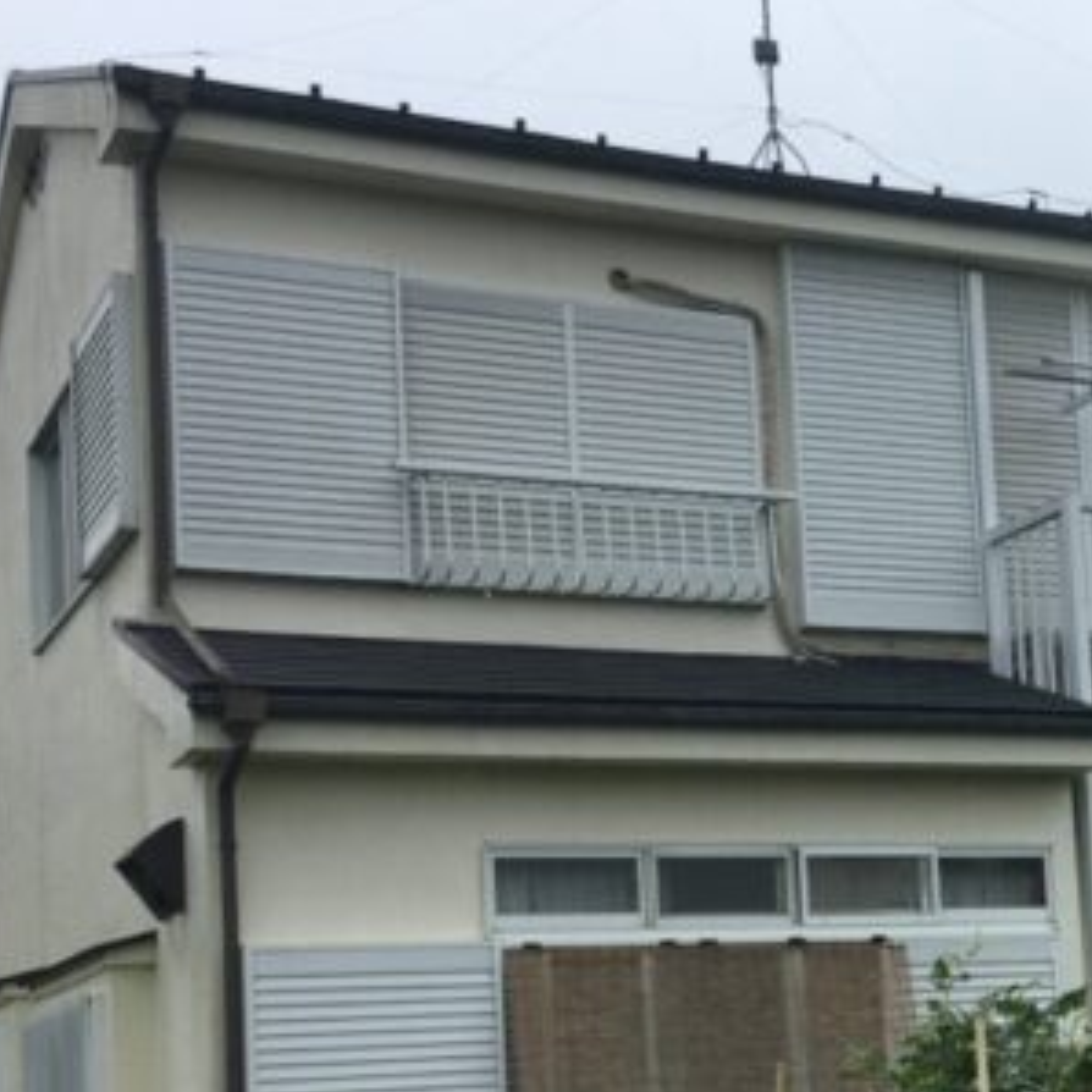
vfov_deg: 25.7
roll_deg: +3.0
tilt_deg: +5.2
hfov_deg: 25.4
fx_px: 2356
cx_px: 953
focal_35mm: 66
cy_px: 861
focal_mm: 4.15
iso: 25
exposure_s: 1/1709
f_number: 2.2
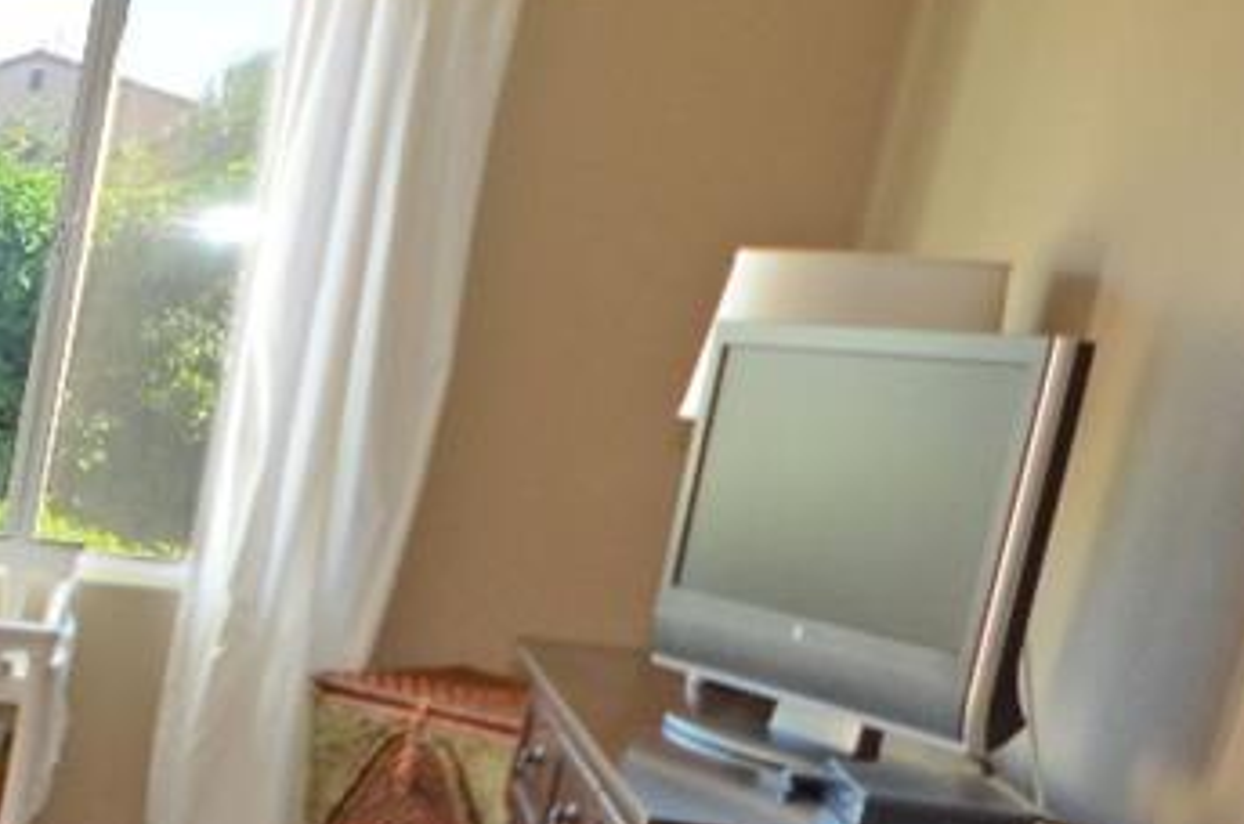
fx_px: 2142
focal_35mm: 62
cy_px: 763
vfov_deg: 21.3
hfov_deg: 21.1
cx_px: -1023
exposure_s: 1/45
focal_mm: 9.5
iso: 100
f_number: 6.7
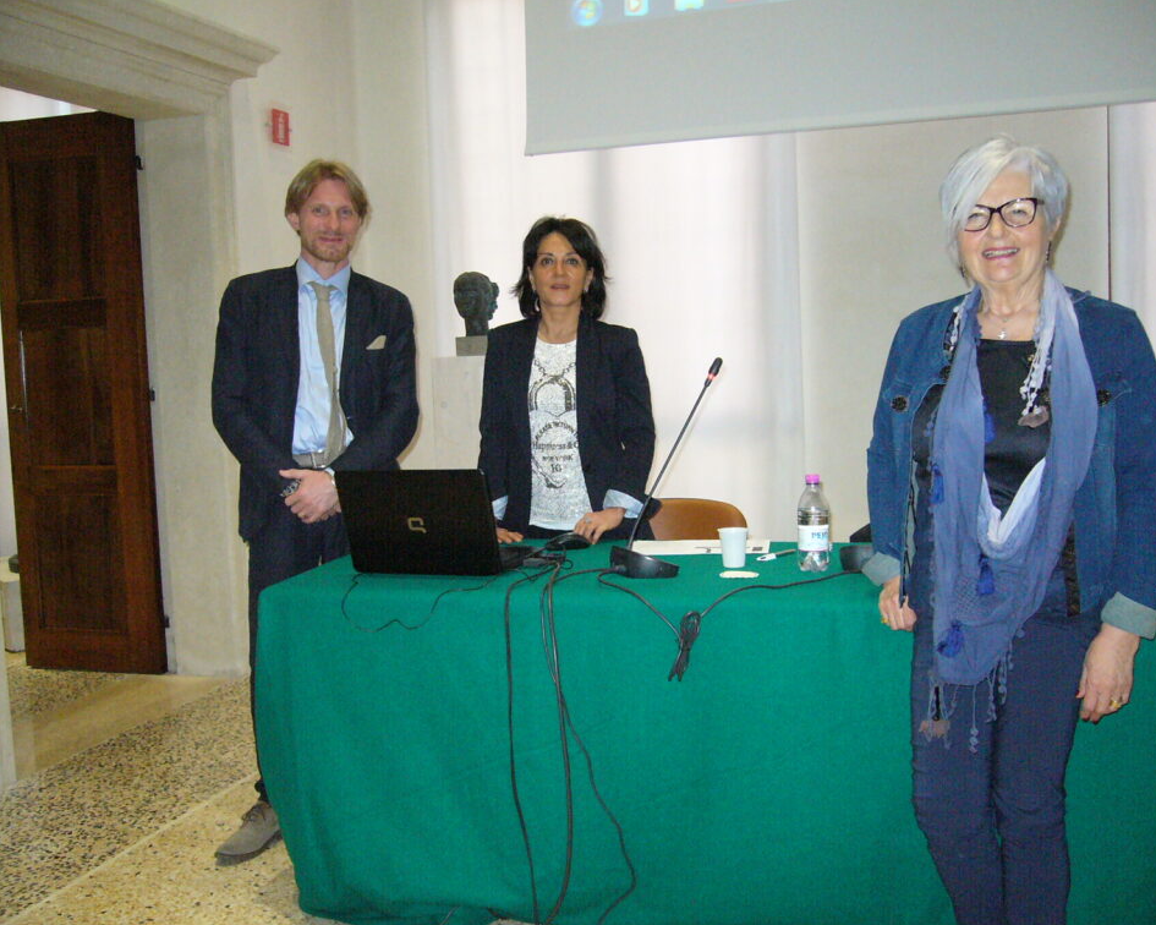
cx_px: 606
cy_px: 466
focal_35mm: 37
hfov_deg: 49.1
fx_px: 1266
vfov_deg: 40.1
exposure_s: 1/60
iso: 400
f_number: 2.8
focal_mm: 5.8
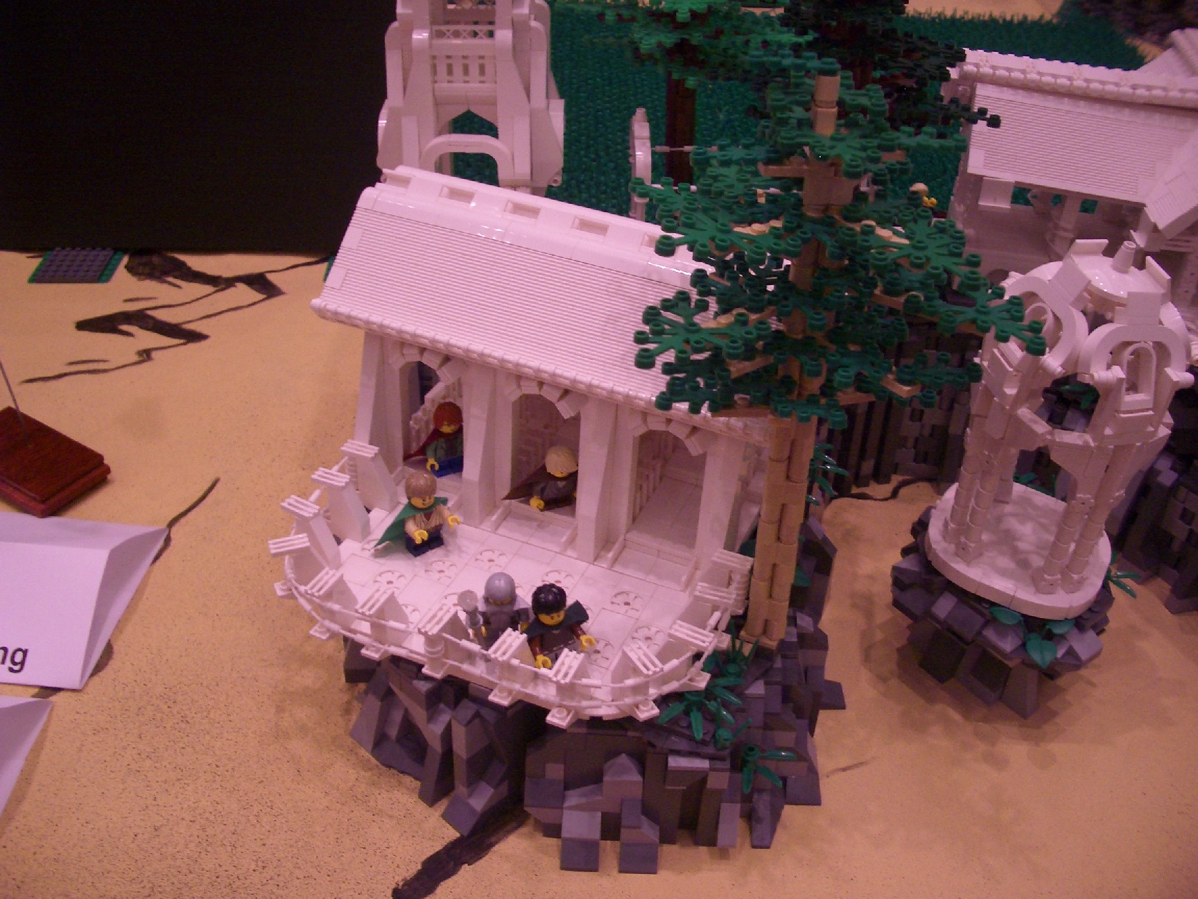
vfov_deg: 40.7
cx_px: 599
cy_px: 450
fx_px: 1211
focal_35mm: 35
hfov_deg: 52.6
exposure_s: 1/60
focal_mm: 5.8
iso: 100
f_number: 2.6
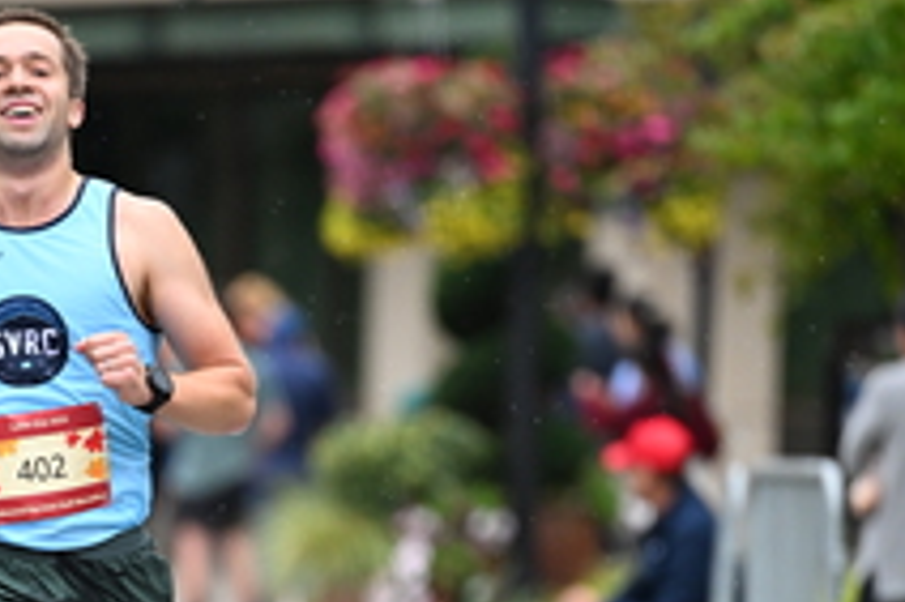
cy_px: 572
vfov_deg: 2.6
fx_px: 13037
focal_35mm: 519
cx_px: 160
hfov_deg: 4.0
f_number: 2.8
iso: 1250
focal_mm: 200
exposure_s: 1/1600
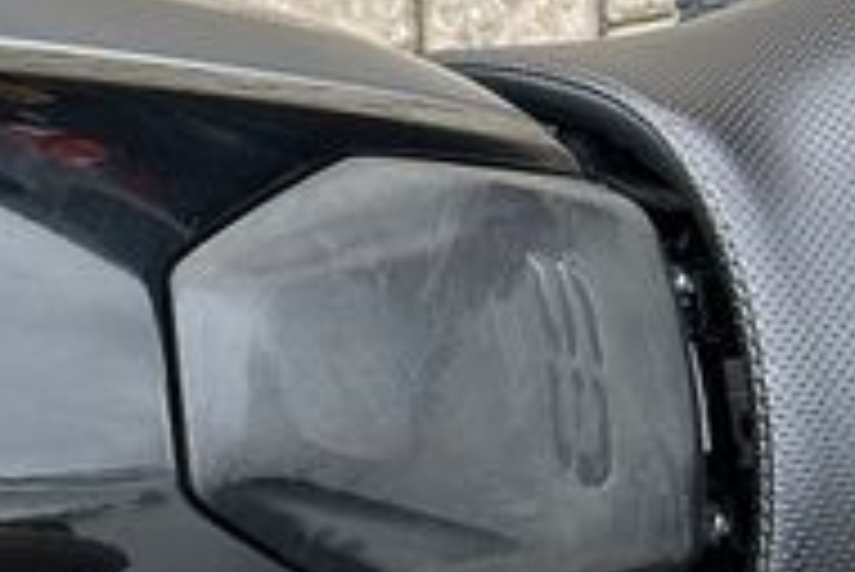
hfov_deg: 19.2
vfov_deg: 14.9
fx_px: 2163
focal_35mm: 91
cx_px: -472
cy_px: 531
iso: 50
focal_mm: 5.7
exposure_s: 1/604
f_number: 1.5
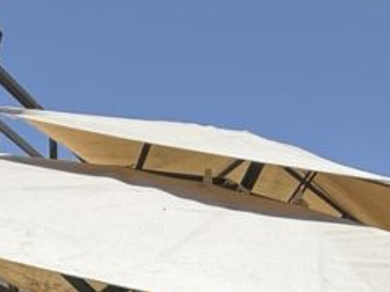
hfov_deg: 32.2
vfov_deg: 17.7
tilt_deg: -9.3
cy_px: 576
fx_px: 676
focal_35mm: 60
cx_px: 201
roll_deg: +1.4
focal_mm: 2.22
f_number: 2.2
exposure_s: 1/2611
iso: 50
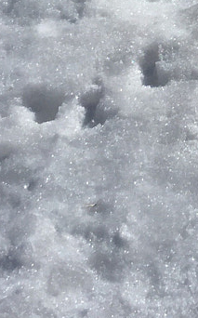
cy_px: -139
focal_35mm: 144
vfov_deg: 13.8
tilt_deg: -8.5
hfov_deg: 8.8
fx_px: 1246
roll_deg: +0.8
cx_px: 337
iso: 32
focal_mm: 4.15
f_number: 2.2
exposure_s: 1/9901
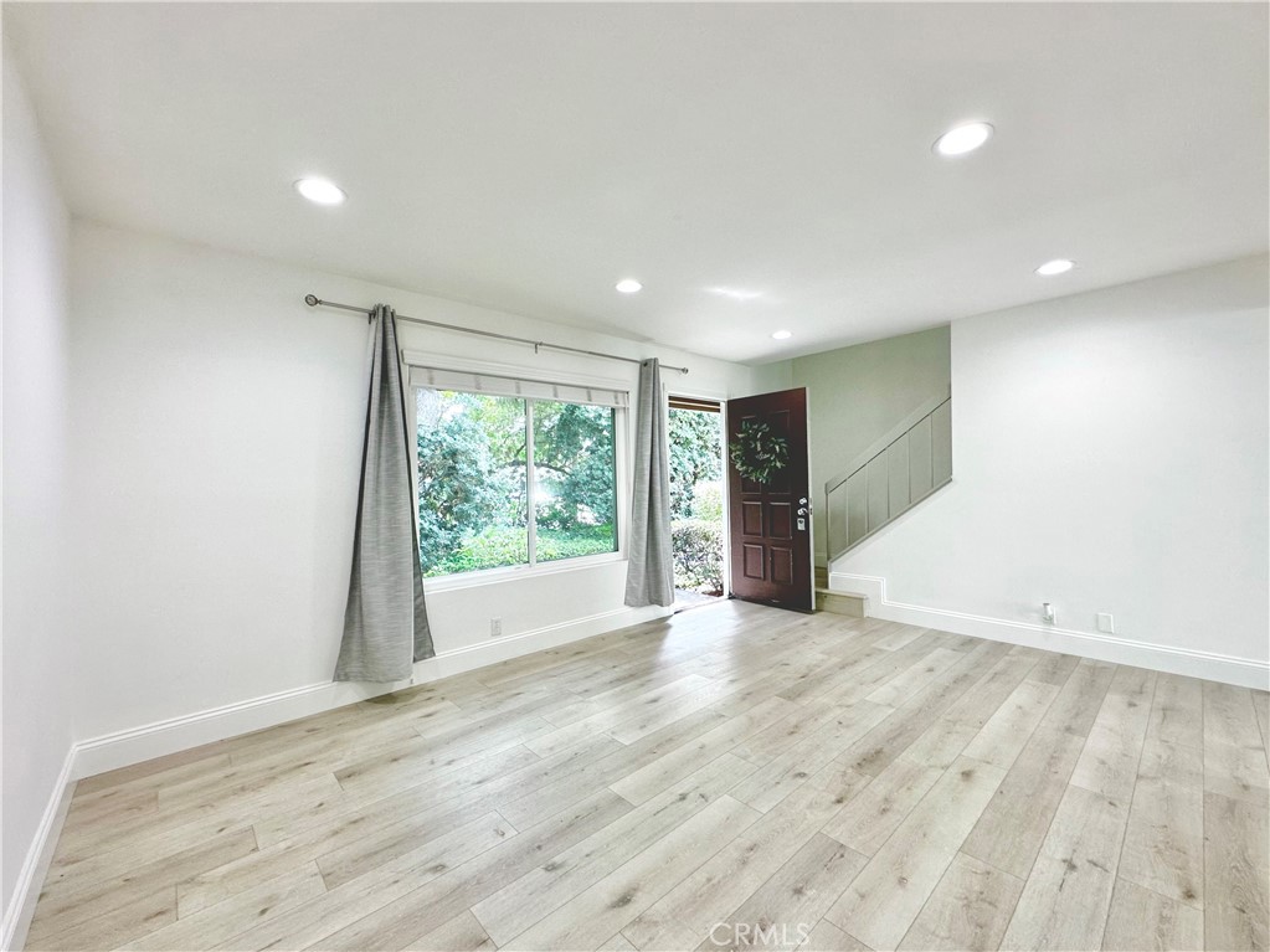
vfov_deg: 85.7
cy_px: 476
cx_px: 635
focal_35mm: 14
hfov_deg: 102.1
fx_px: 514
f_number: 2.2
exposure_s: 1/120
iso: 160
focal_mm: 2.22
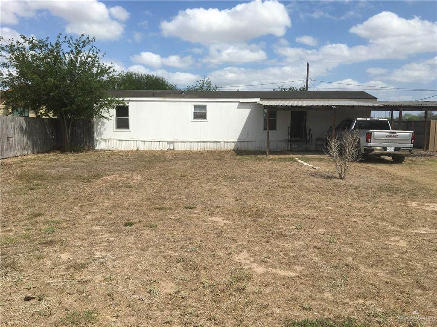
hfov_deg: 61.7
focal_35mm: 29
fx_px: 366
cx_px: 218
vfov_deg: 48.2
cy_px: 164
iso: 25
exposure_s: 1/3077
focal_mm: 4.15
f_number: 2.2
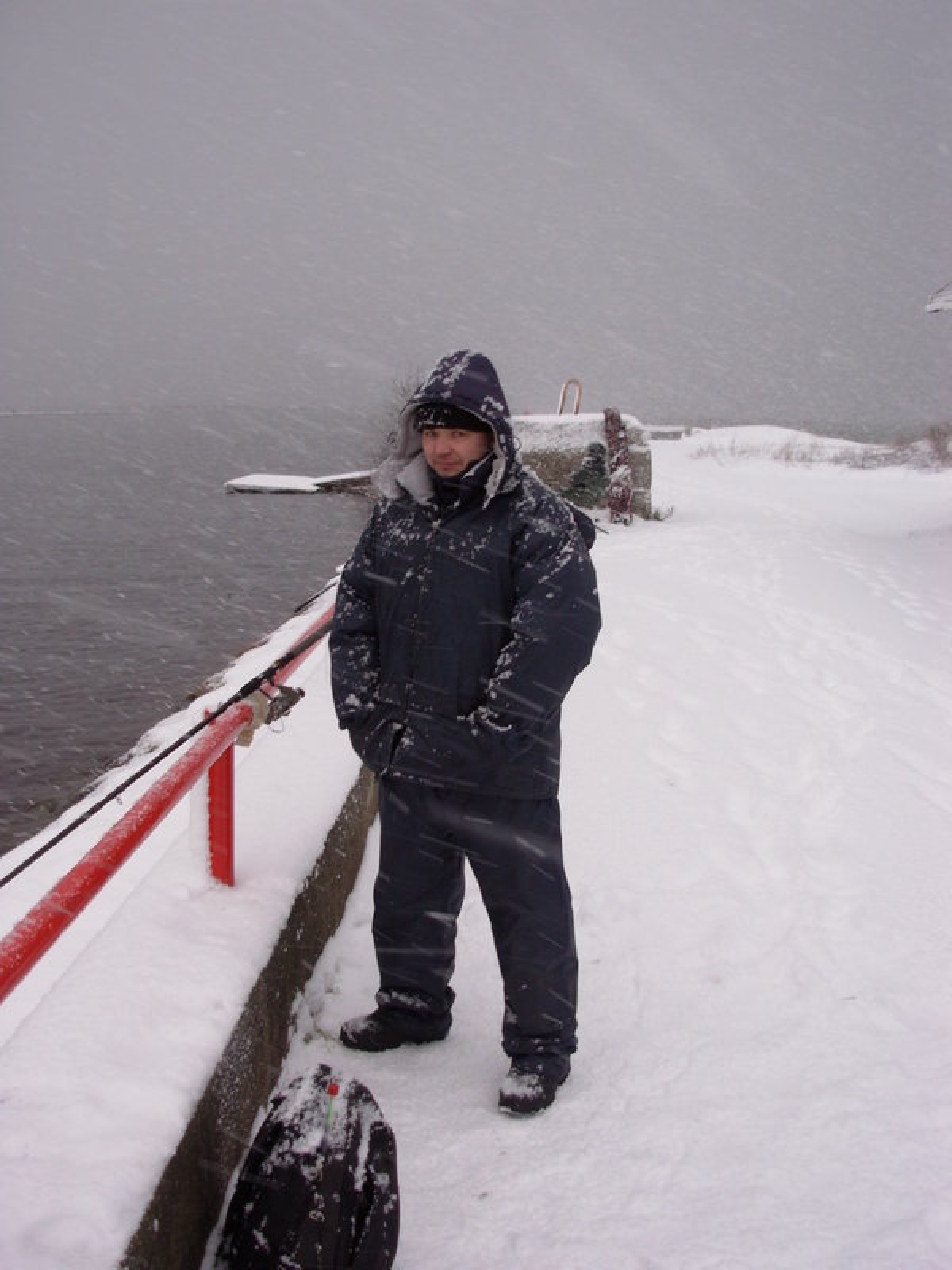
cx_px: 476
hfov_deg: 37.7
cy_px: 635
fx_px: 1393
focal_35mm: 38
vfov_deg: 49.0
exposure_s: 1/37
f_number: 2.9
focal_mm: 6.3
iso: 50
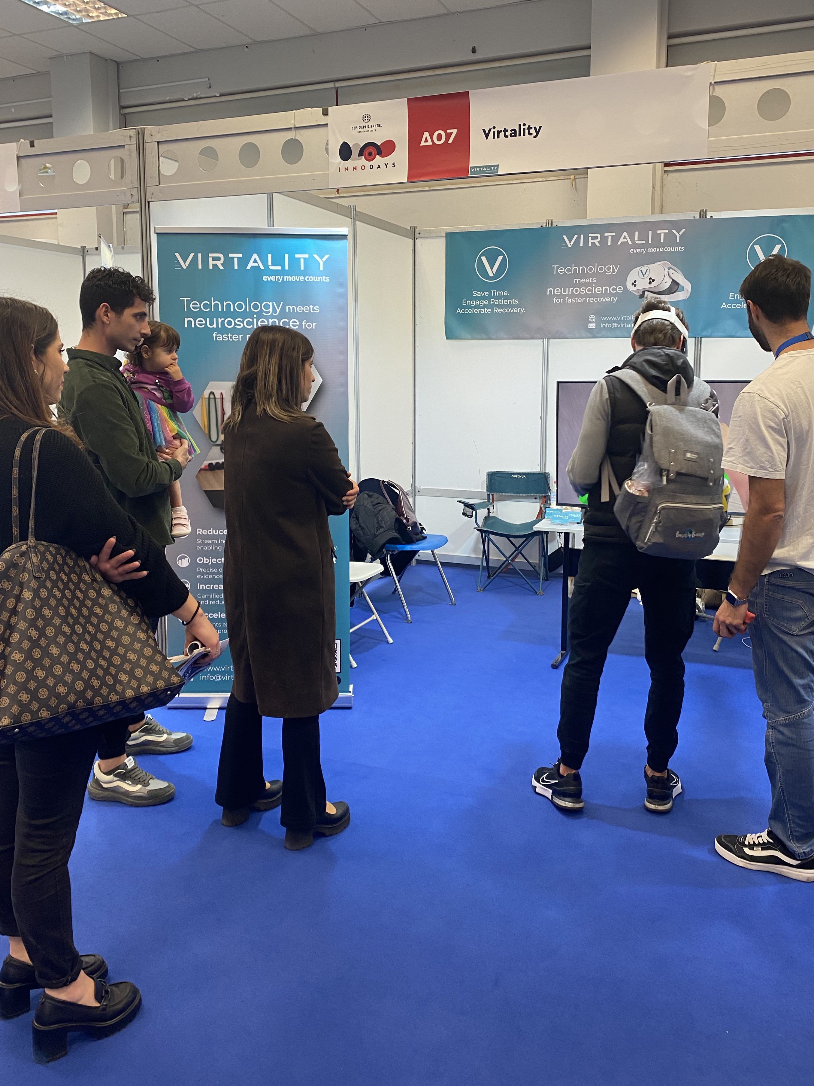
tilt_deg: -6.4
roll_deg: +1.2
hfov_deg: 48.2
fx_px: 909
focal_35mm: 29
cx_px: 411
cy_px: 482
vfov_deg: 61.5
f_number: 1.8
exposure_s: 1/50
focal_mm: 4.25
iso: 80
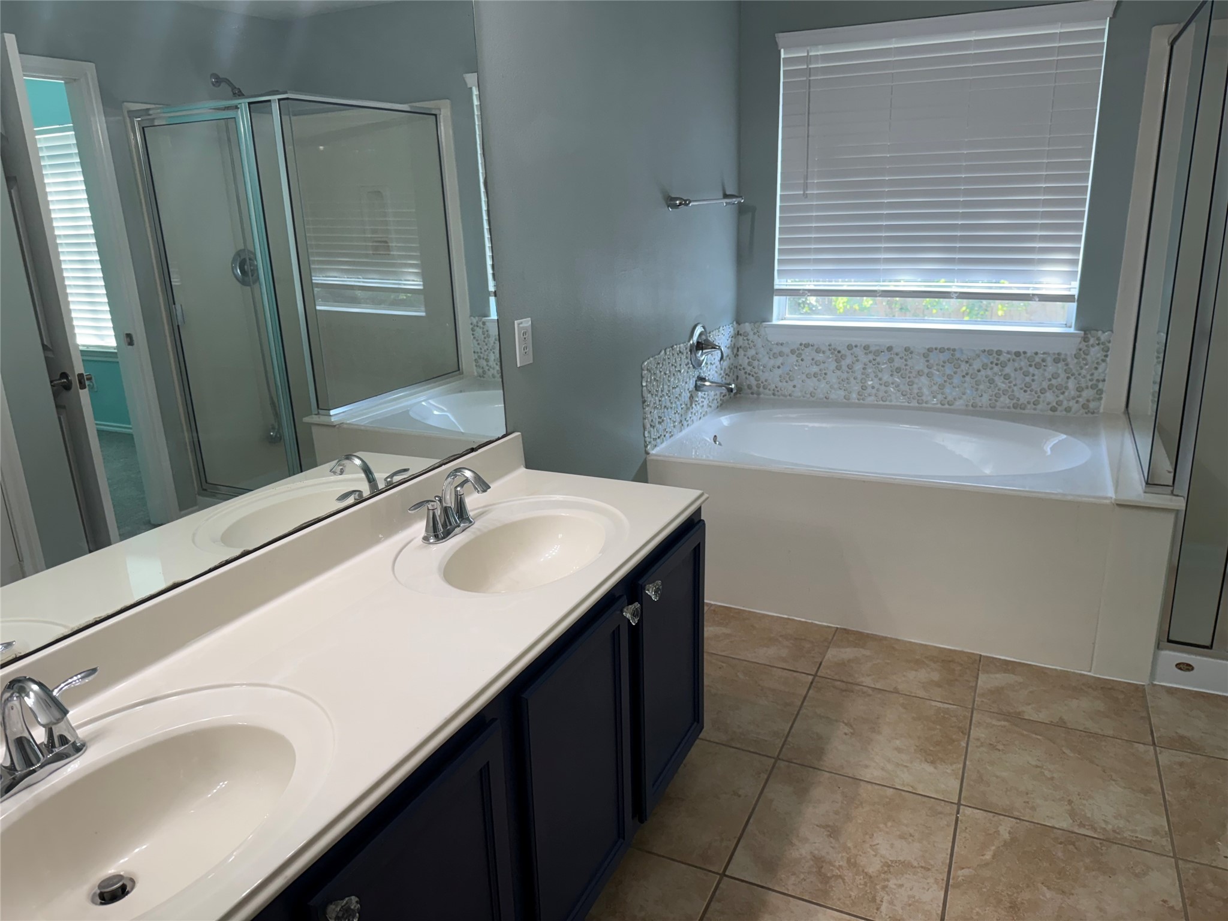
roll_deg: +2.5
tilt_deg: -16.4
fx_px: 851
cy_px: 460
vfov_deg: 56.8
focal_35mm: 24
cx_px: 614
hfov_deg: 71.6
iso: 100
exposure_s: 1/120
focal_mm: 6.76
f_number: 1.78
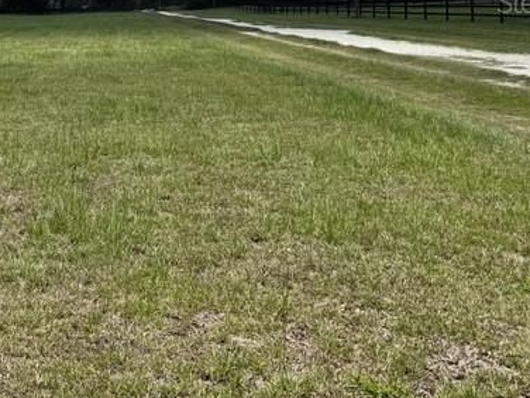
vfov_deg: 27.0
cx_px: 66
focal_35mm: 51
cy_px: 1
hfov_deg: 35.6
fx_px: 781
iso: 80
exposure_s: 1/9009
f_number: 1.78
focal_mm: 6.76
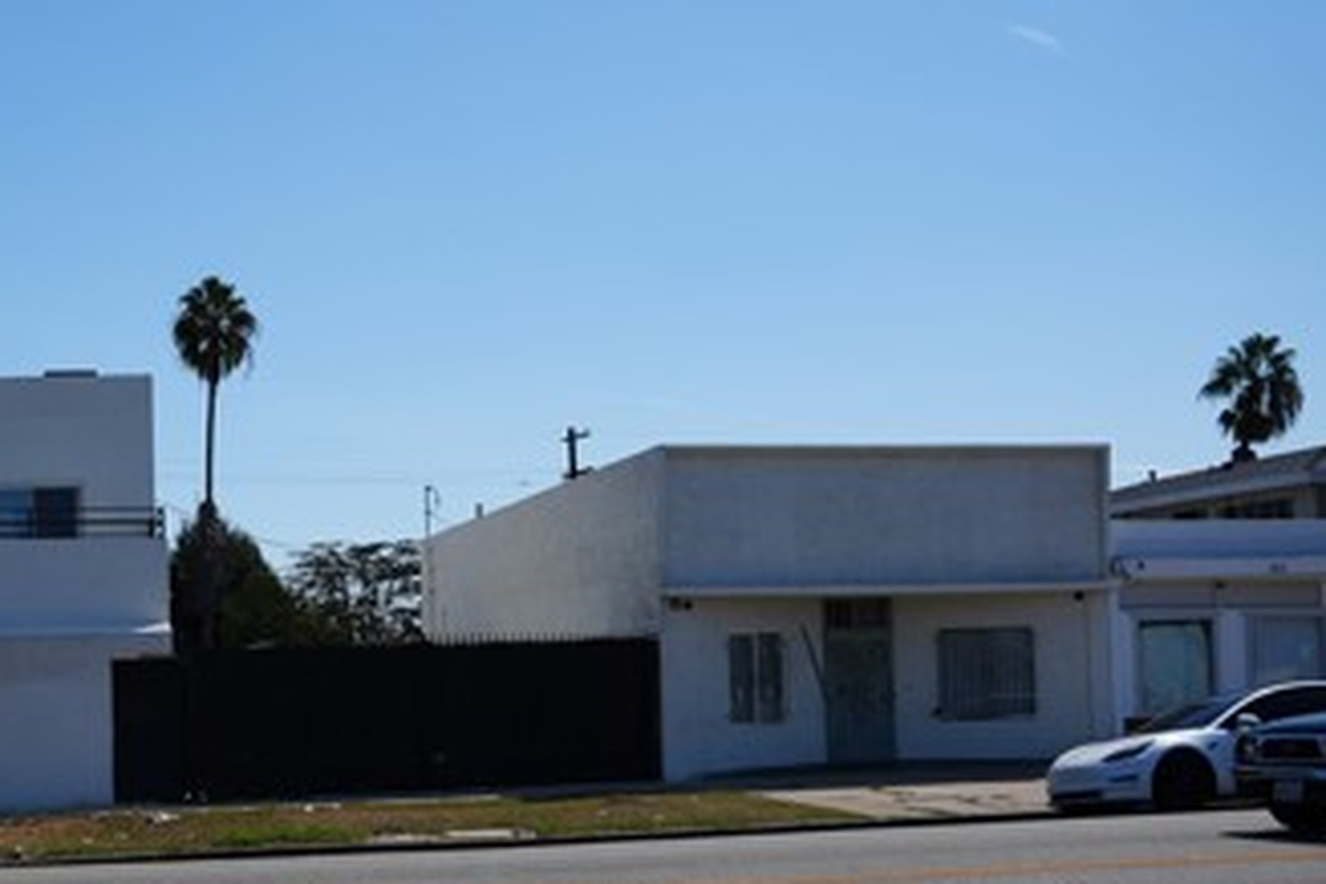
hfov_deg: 38.4
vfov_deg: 28.2
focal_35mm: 47
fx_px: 1731
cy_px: 671
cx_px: 81
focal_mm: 24
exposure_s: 1/1000
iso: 100
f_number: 5
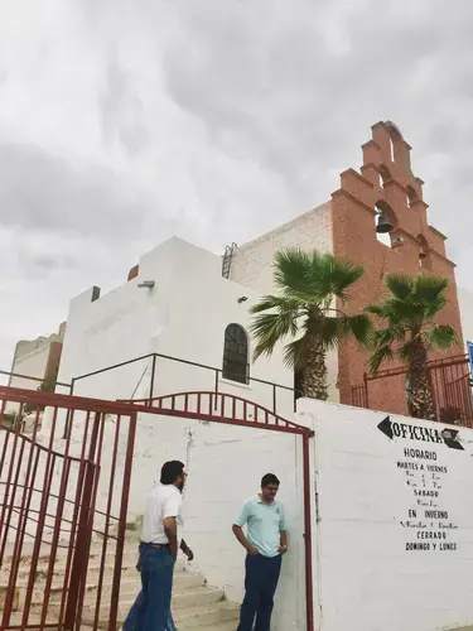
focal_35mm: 29
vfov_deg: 61.7
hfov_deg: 48.2
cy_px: 316
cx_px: 236
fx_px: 528
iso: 25
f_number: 2.2
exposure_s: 1/3077
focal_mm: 4.15
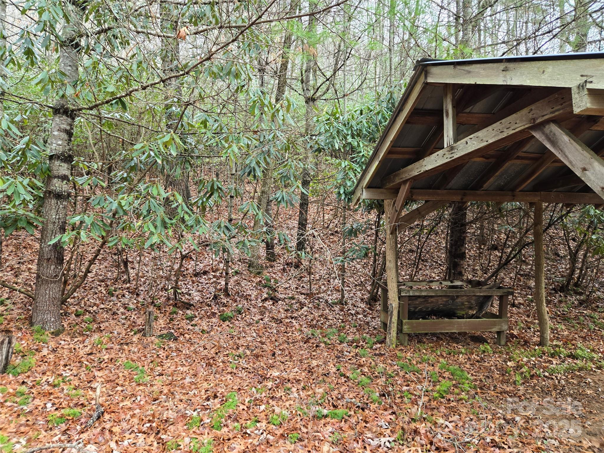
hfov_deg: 73.9
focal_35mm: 23
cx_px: 302
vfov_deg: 58.9
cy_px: 226
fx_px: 401
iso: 100
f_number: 1.8
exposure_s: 1/180
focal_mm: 5.4
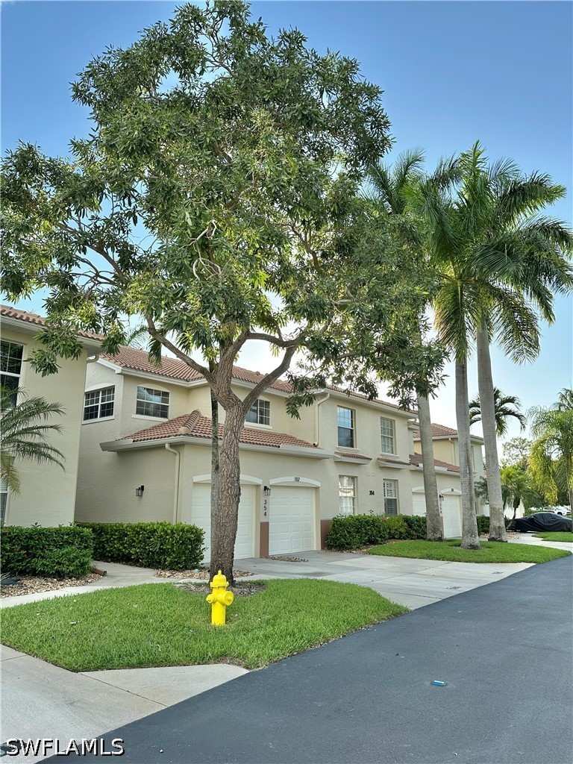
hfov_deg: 56.8
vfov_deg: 71.6
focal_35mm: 24
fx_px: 530
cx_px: 286
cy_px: 382
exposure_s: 1/1412
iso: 80
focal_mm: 6.86
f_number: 1.78
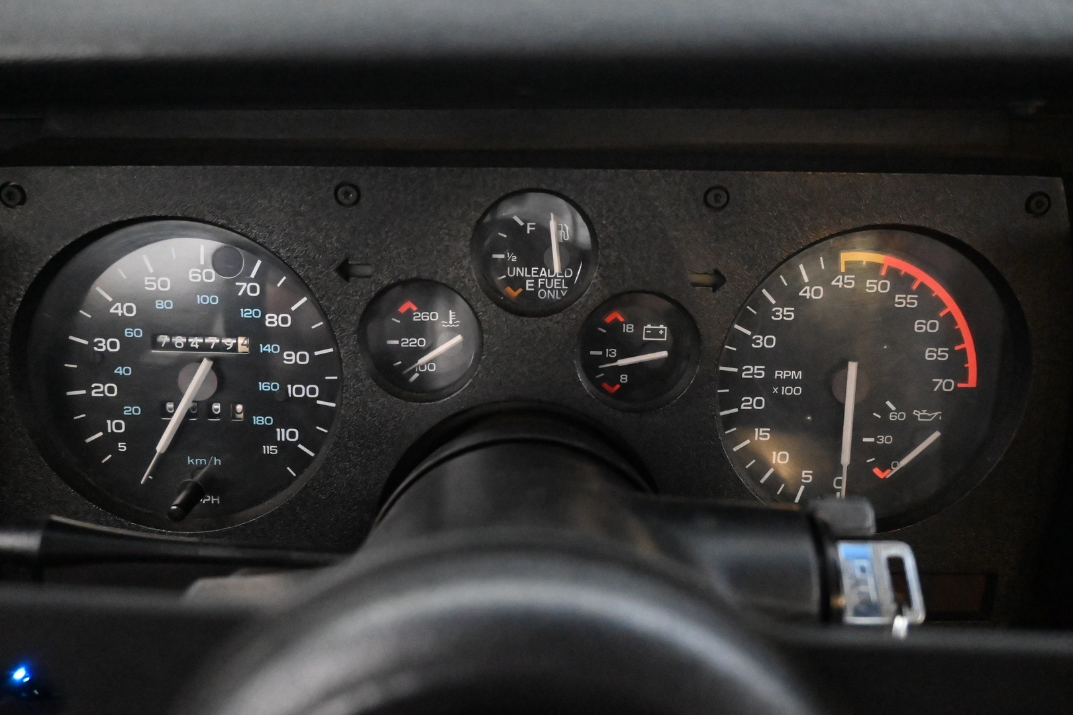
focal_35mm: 30
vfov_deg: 43.6
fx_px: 894
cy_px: 358
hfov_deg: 61.9
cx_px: 536
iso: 14400
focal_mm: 20
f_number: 3.8
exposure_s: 1/30
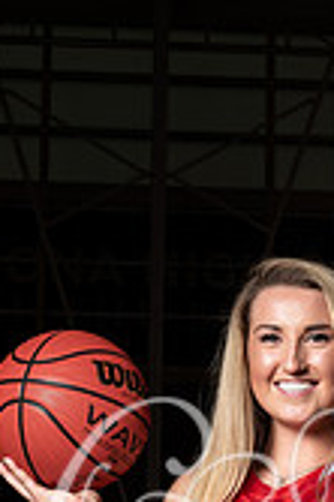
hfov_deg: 7.7
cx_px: 292
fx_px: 2482
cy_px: 502
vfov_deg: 11.4
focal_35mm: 178
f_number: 14
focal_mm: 66
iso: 320
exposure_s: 1/200
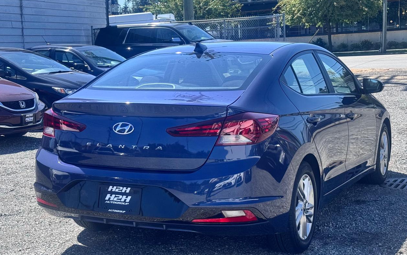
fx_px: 577
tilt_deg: -5.8
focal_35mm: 52
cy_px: 149
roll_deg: +0.0
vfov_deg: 24.9
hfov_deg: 38.9
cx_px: 202
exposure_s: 1/2252
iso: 64
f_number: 1.78
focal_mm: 6.76
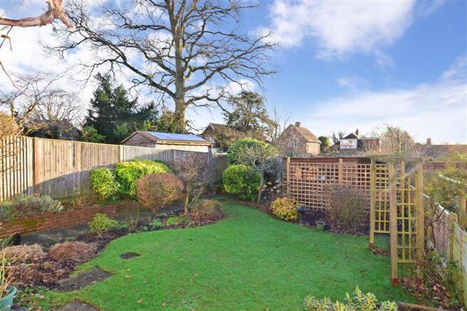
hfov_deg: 85.4
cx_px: 234
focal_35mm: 20
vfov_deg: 63.2
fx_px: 253
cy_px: 156
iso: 500
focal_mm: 13
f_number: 14
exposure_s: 1/50
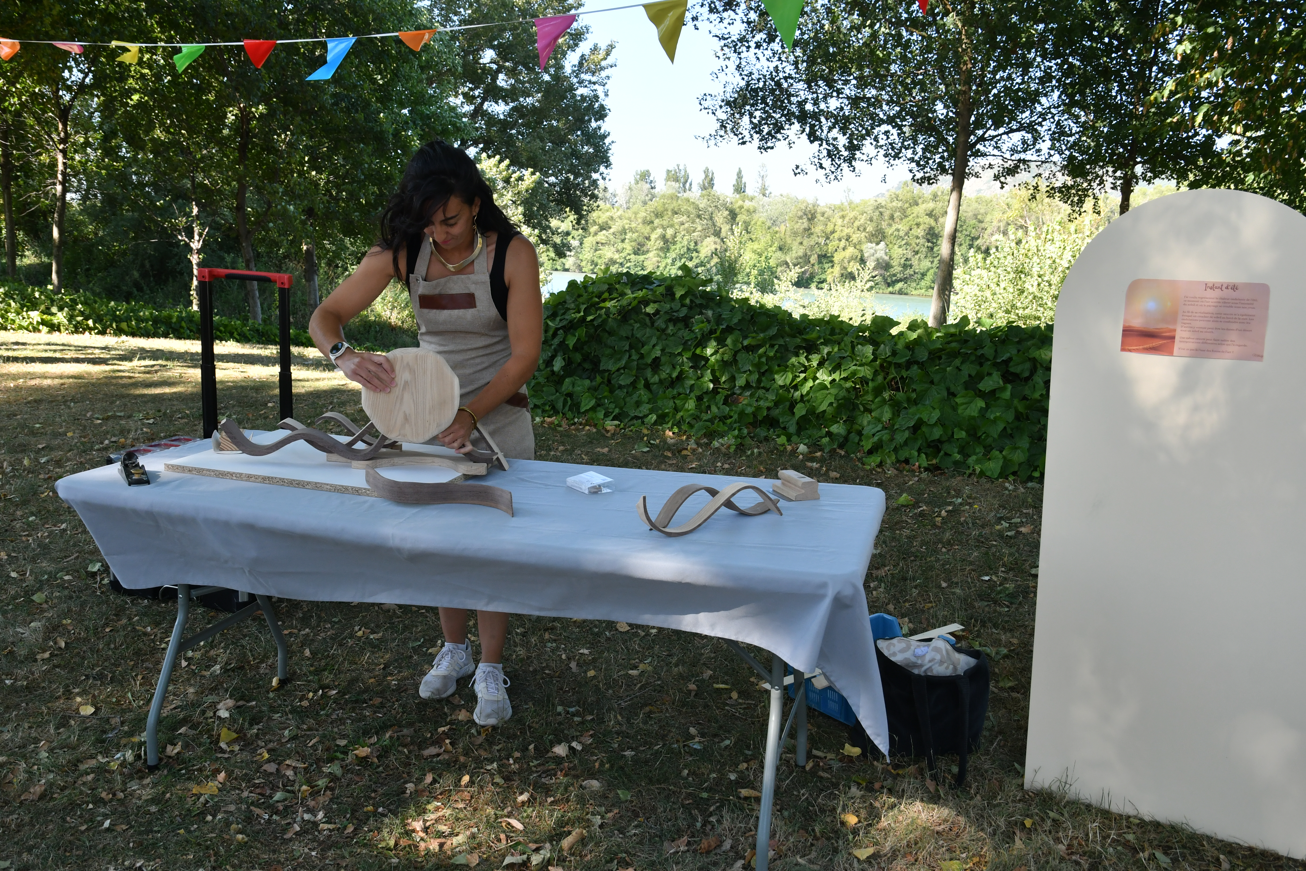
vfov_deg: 43.6
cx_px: 653
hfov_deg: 61.9
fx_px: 1088
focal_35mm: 30
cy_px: 436
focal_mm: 20
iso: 400
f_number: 5.6
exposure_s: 1/400
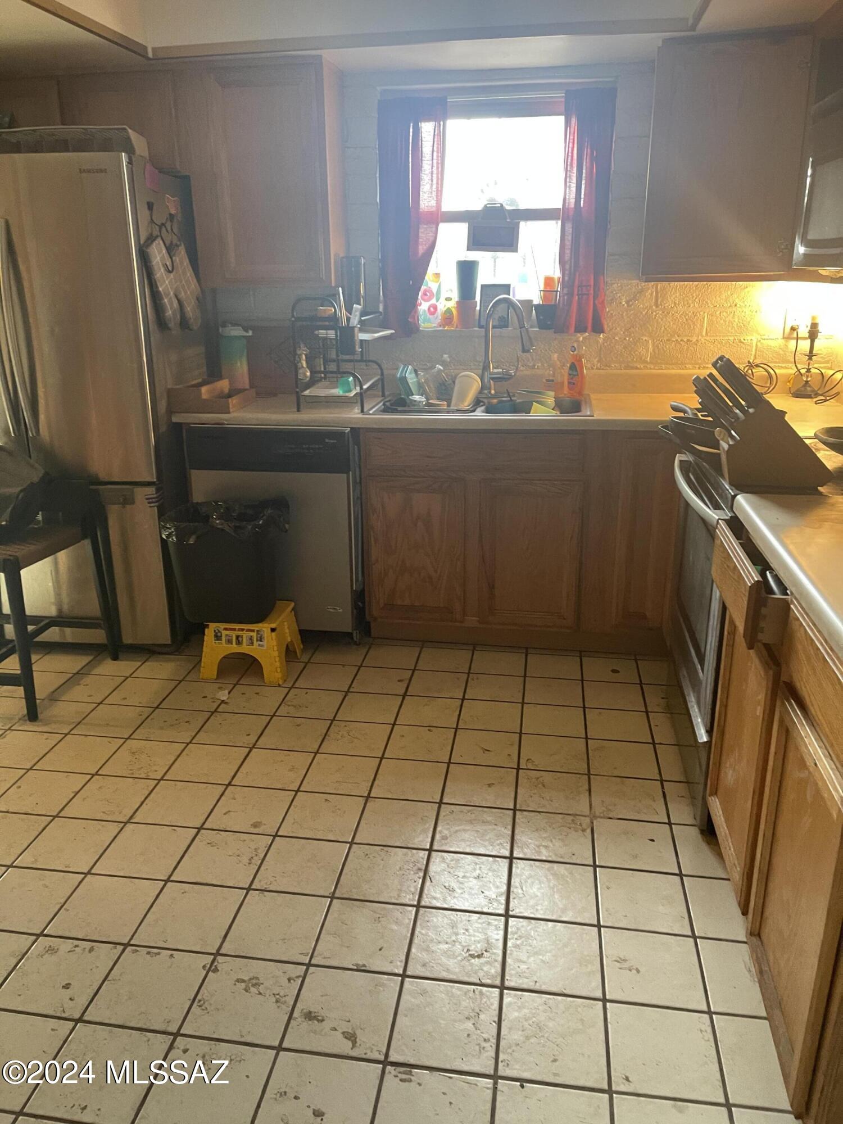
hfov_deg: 54.9
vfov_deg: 69.4
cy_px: 562
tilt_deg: -20.2
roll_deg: +0.4
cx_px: 422
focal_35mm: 25
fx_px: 812
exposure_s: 1/60
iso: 320
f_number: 1.6
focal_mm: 5.1
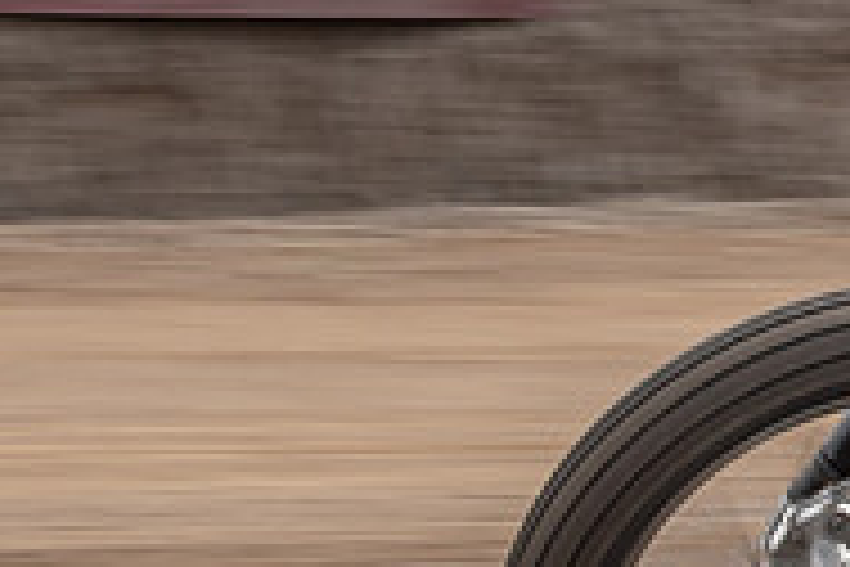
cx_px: 1366
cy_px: -64
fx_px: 8995
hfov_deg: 5.4
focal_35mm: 381
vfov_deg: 3.6
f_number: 13
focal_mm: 60
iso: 125
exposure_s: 1/125
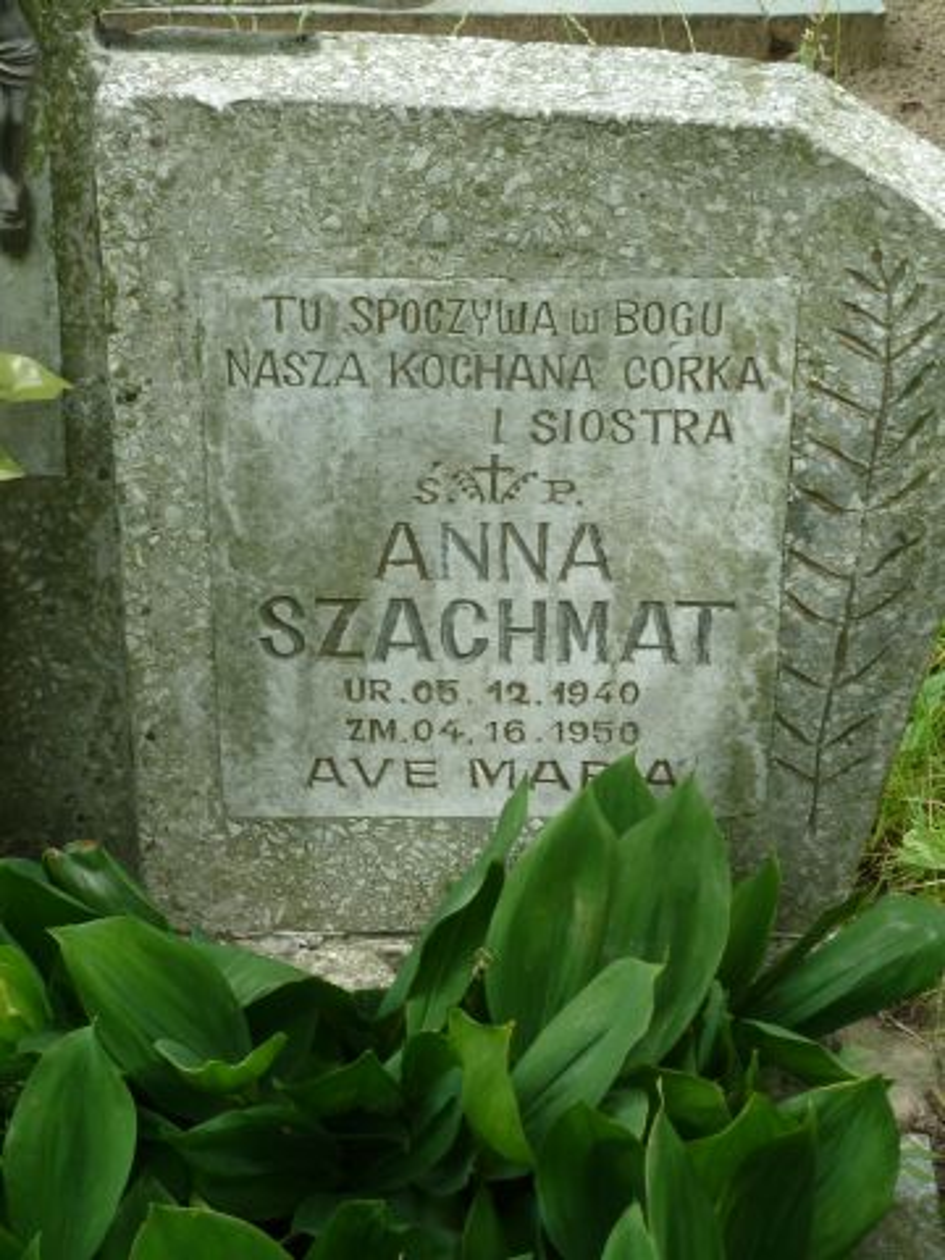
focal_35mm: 83
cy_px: 630
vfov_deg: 23.6
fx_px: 3021
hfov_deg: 17.8
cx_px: 472
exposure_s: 1/100
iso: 160
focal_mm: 13.7
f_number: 4.2
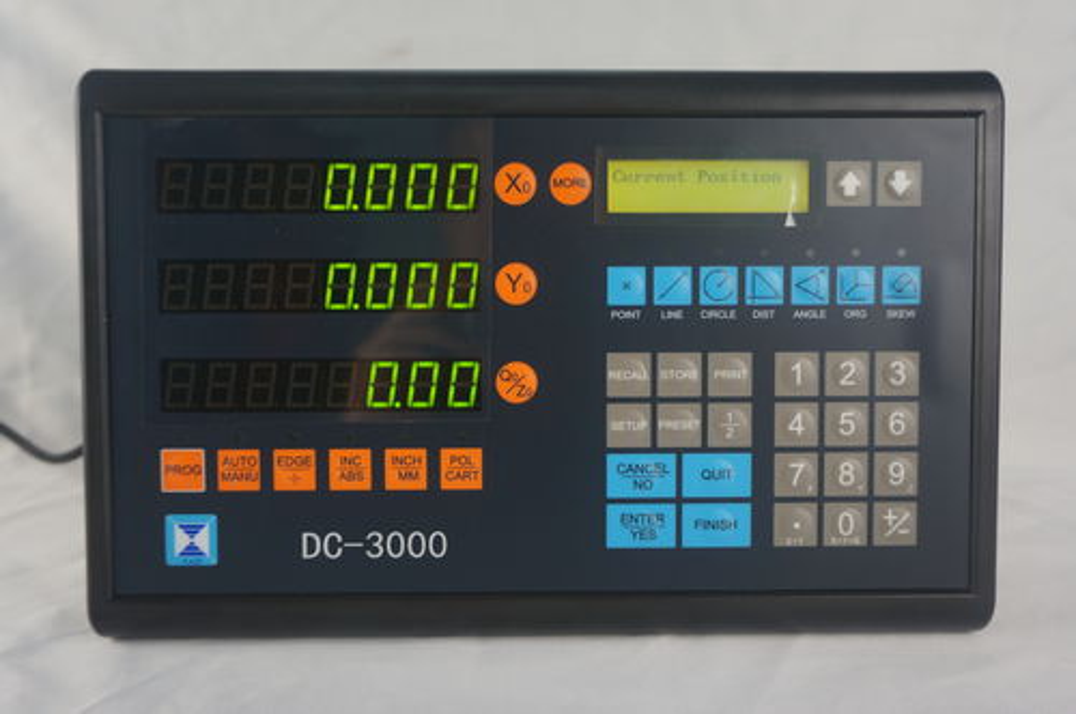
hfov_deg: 64.6
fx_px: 851
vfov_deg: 45.6
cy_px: 357
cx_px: 538
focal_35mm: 28
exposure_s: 1/60
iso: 200
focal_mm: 19
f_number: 4
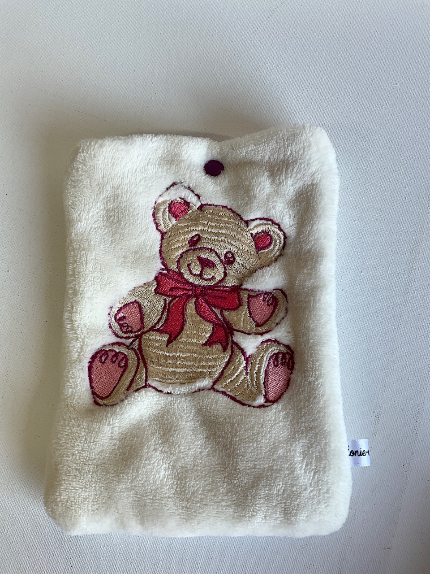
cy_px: 287
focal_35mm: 29
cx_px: 215
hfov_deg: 48.2
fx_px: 480
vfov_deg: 61.7
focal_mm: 3
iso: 32
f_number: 1.8
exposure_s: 1/122
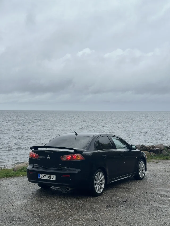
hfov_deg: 30.3
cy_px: 113
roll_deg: -0.3
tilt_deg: -0.2
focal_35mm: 48
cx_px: 85
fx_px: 314
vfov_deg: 39.7
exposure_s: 1/1721
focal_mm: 6.86
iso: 64
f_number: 1.78
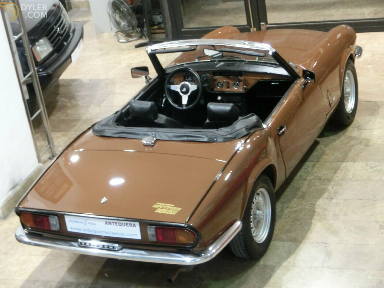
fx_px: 876
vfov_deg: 18.7
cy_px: 144
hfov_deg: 24.7
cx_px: 190
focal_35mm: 79
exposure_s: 1/6
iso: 800
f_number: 4.9
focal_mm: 13.79
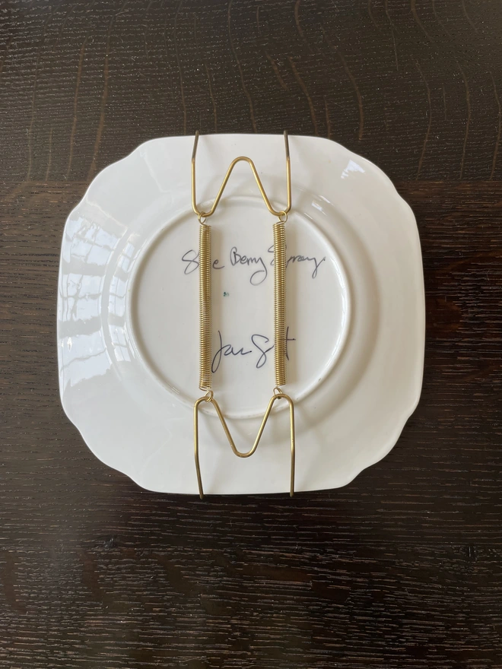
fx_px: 503
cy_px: 334
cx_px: 251
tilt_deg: -86.2
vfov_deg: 67.3
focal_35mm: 26
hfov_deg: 53.1
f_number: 1.6
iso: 32
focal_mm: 4.2
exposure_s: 1/215
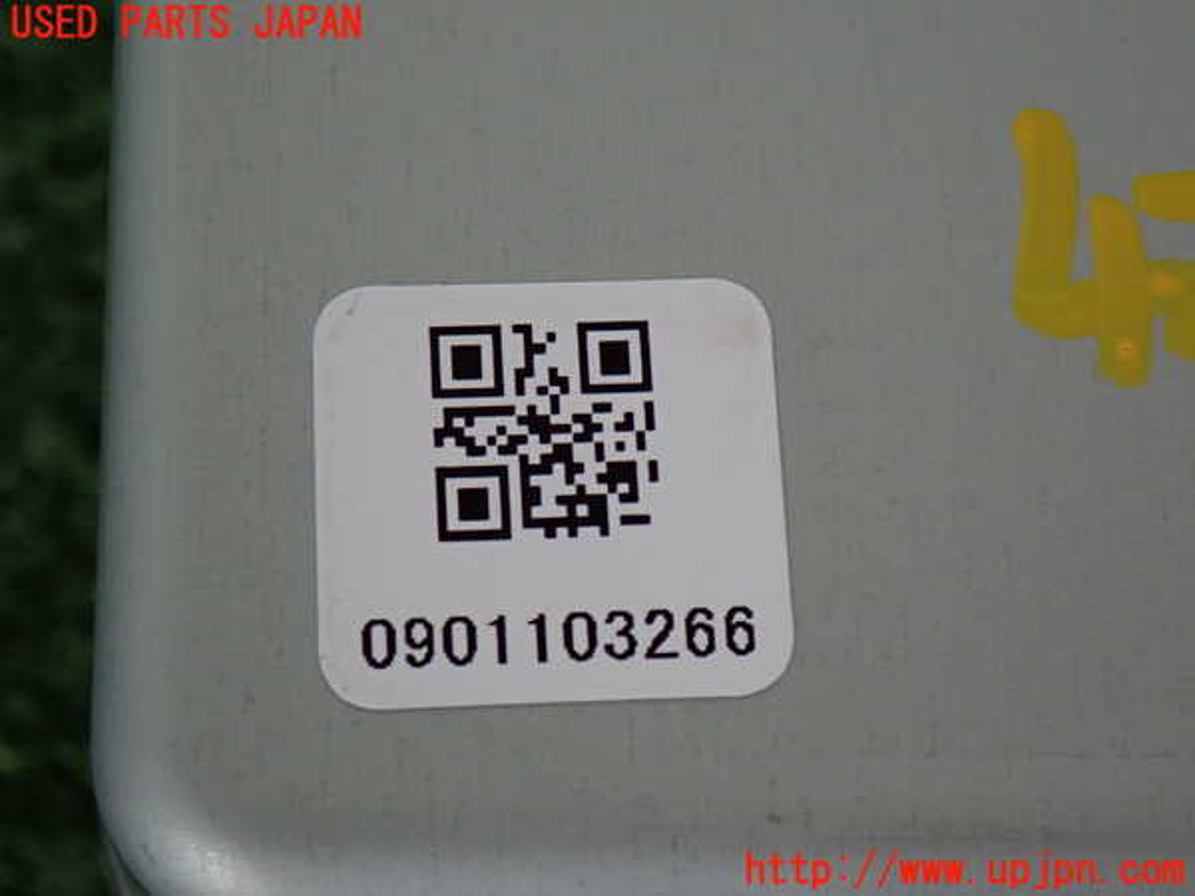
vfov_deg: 16.8
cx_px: 598
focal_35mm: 88
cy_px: 448
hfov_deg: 22.3
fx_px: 3038
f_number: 4.5
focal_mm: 15.66
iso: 800
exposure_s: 1/80
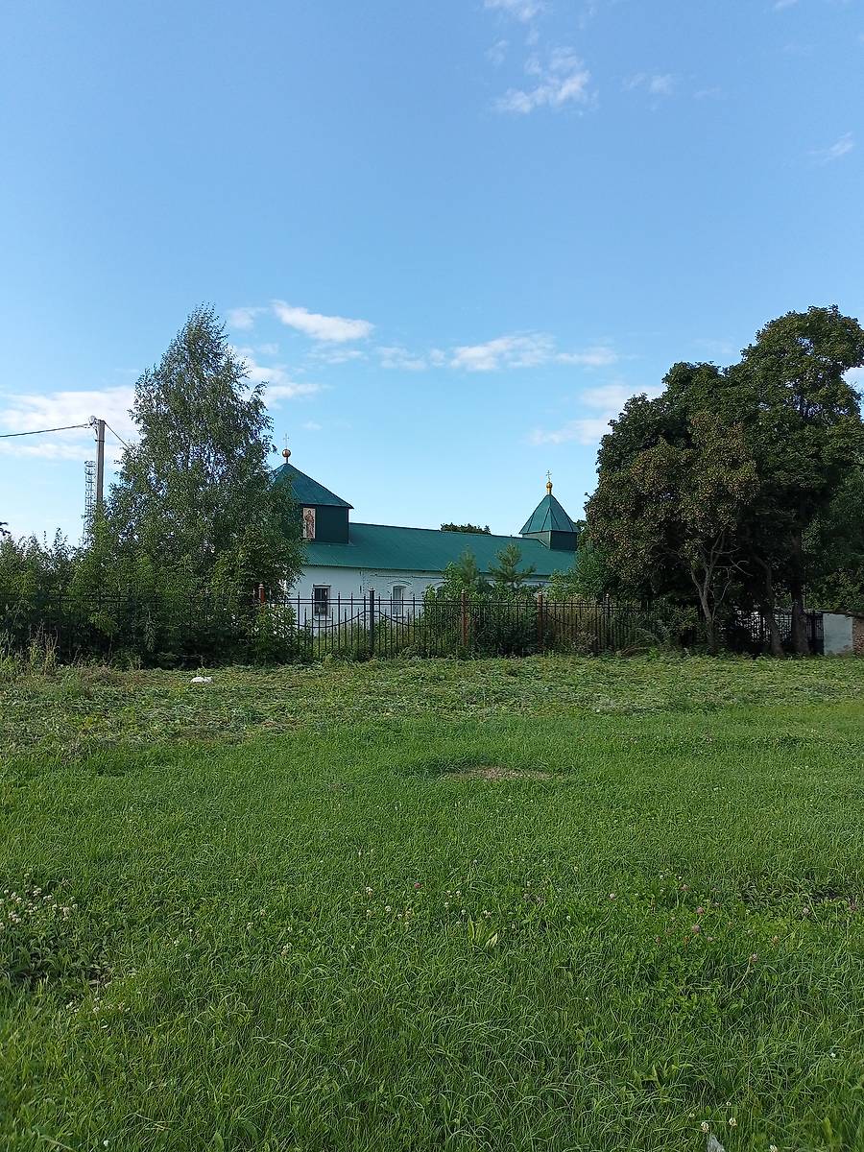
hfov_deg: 49.7
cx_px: 432
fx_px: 932
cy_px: 576
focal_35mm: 28
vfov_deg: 63.4
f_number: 1.8
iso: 115
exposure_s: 1/1572
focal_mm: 4.69
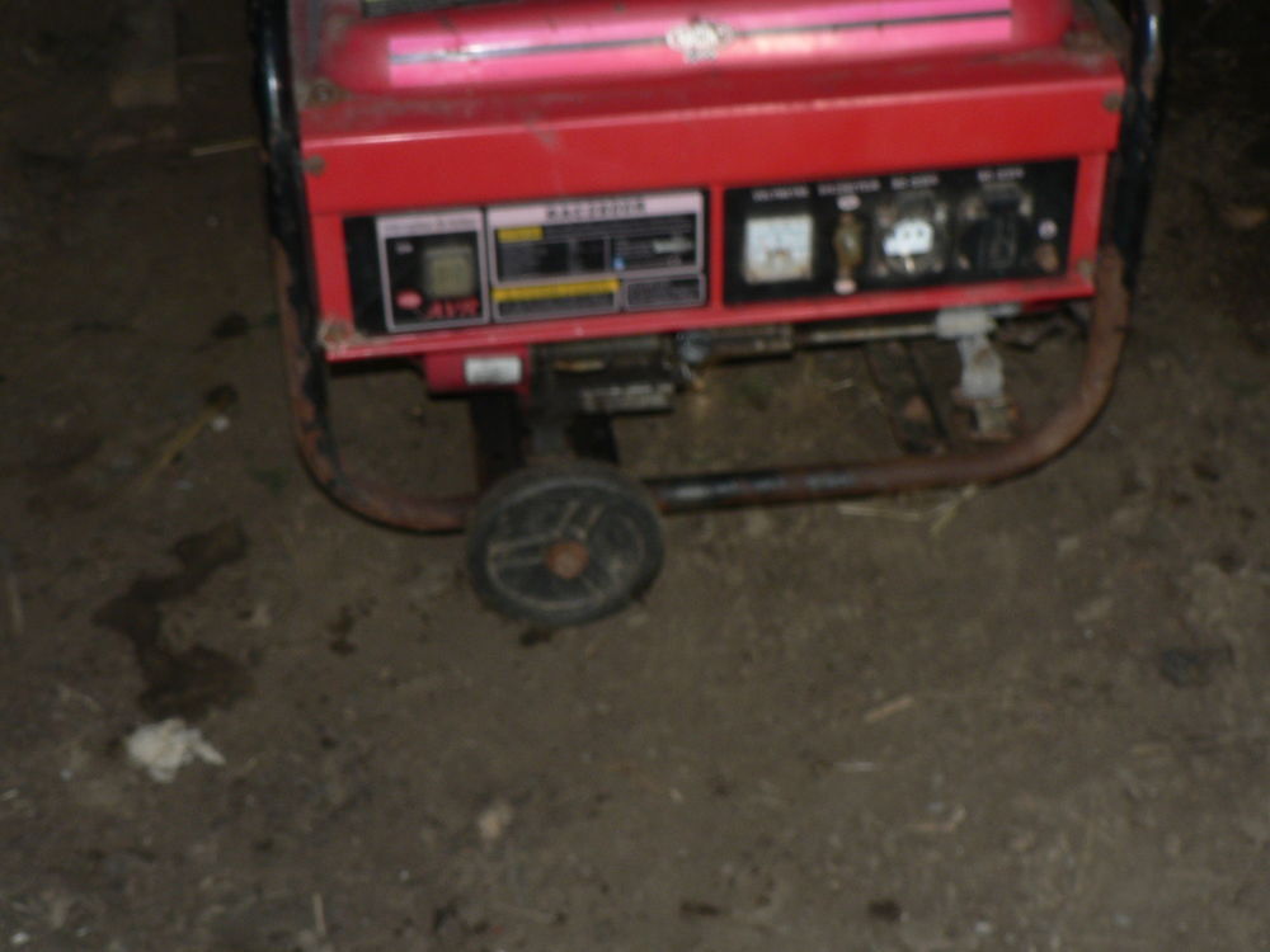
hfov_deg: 33.8
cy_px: 476
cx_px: 635
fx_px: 2091
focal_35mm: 57
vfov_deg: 25.7
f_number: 4.5
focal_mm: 9.5
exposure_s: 1/10
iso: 100
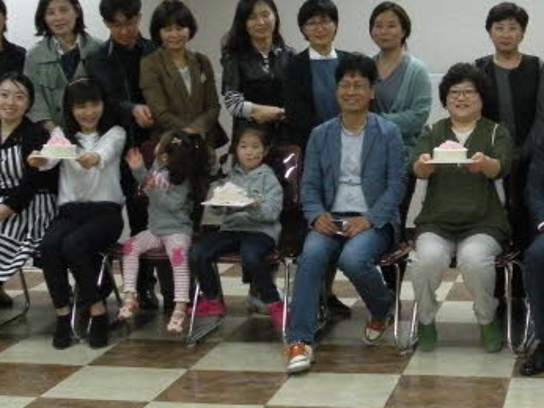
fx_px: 1274
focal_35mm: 81
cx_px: 473
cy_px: 97
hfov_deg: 23.6
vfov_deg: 18.1
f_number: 3.2
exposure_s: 1/56.7
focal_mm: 5.8
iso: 400
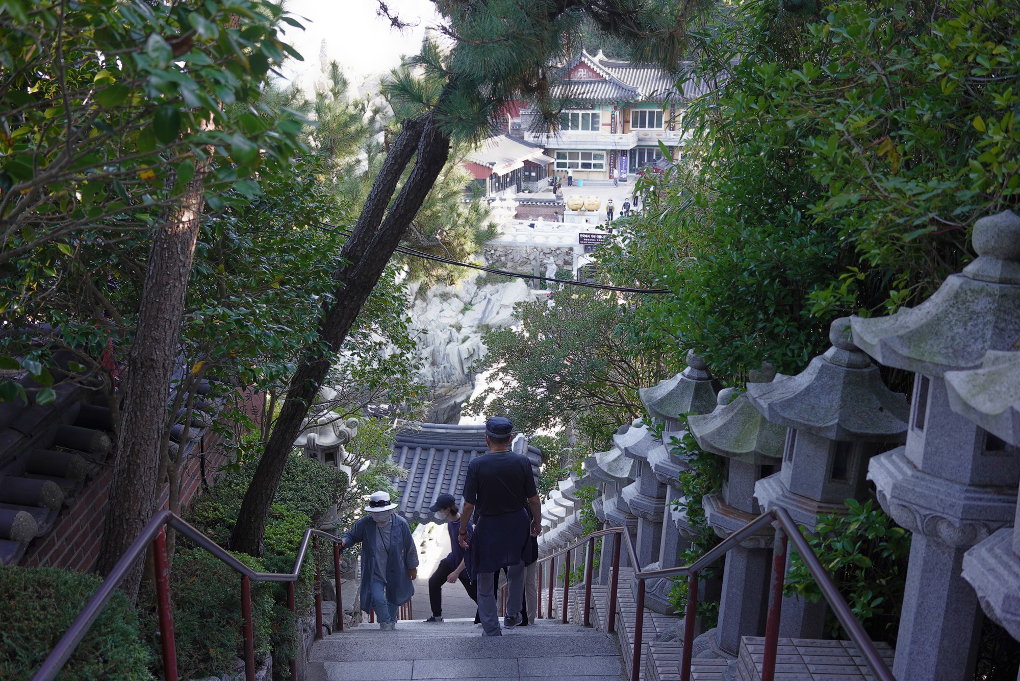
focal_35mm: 35
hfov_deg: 54.4
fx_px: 992
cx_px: 510
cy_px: 340
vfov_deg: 37.9
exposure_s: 1/100
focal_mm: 35
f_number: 4
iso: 200
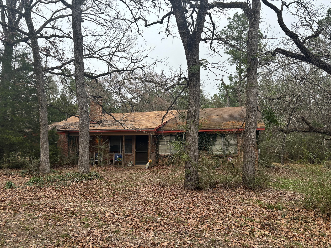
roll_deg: +0.4
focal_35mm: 26
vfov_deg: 53.1
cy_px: 124
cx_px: 166
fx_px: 249
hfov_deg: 67.3
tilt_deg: +4.0
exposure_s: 1/411
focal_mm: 5.96
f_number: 1.6
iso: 50
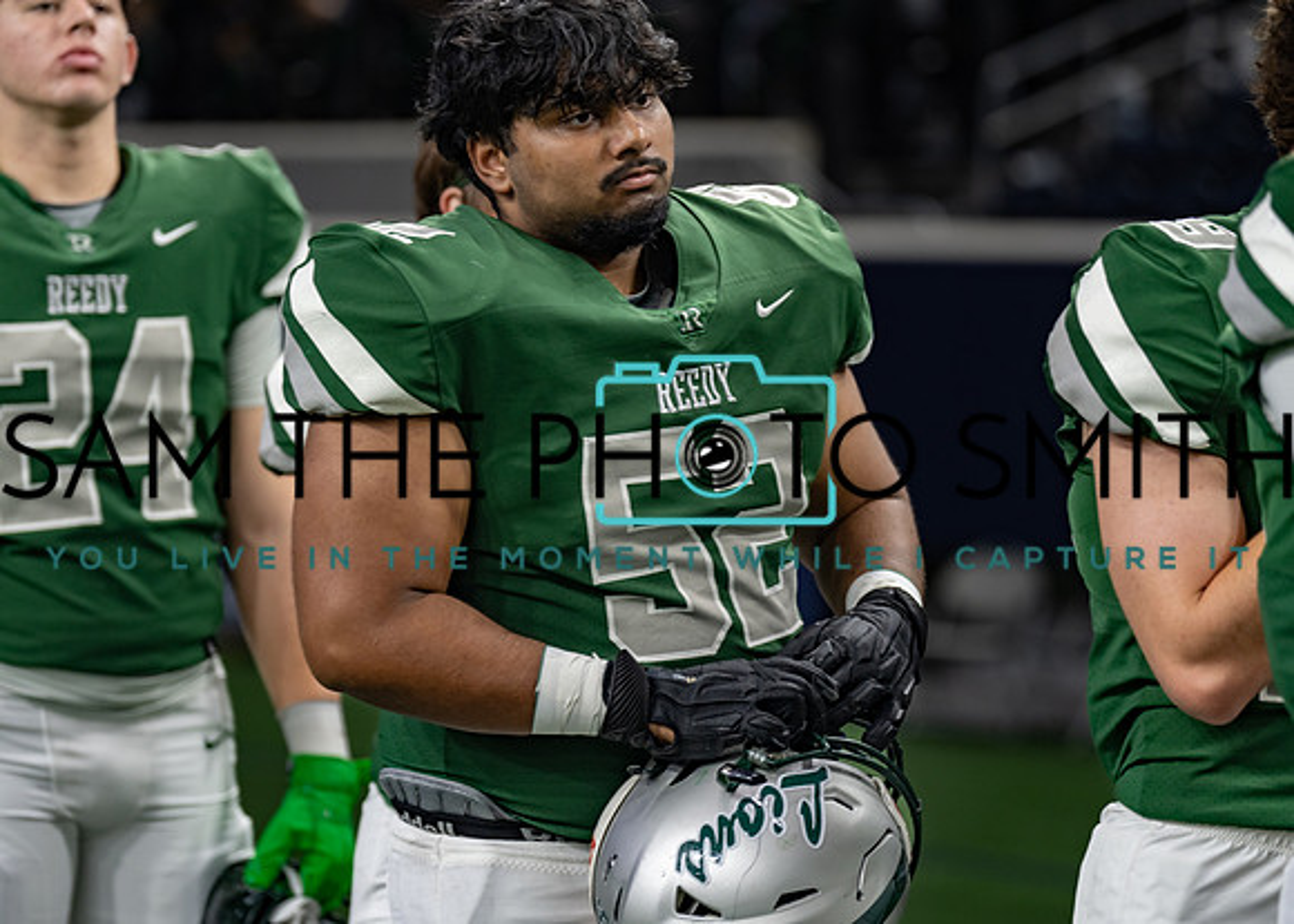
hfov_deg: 14.6
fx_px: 5049
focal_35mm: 137
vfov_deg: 10.5
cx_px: 574
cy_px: 465
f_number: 2.8
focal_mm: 126
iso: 1250
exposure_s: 1/320
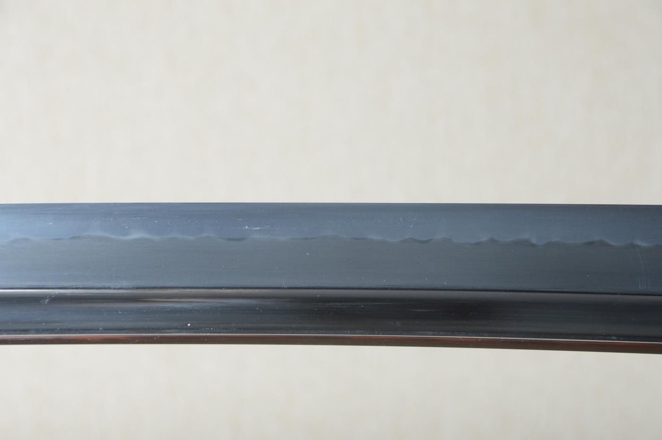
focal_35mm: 158
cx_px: 331
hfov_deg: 13.1
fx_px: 2894
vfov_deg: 8.7
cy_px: 220
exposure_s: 1/1.6
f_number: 11
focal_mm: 105
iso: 400
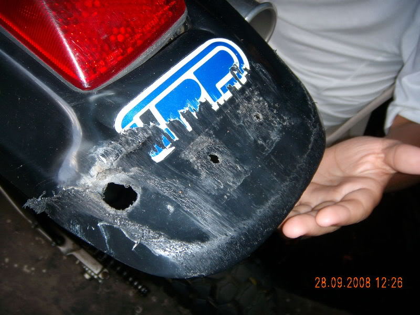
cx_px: 210
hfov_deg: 49.0
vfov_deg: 37.7
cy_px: 158
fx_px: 461
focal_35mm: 38
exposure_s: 1/60.2
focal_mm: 6.4
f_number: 3.5
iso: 64
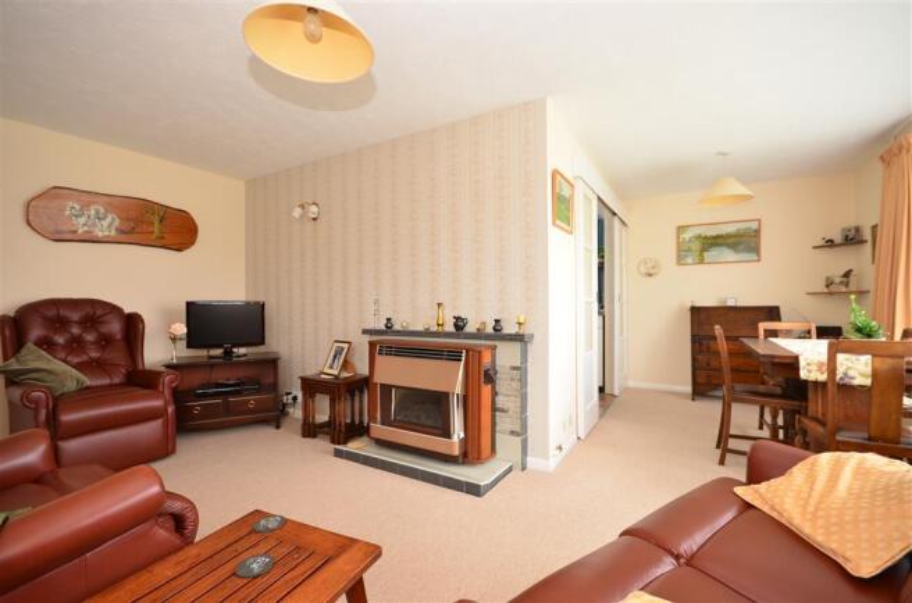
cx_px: 456
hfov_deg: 100.5
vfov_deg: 77.0
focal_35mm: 15
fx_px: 379
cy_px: 302
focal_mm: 10
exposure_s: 1.6
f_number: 7.1
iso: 200
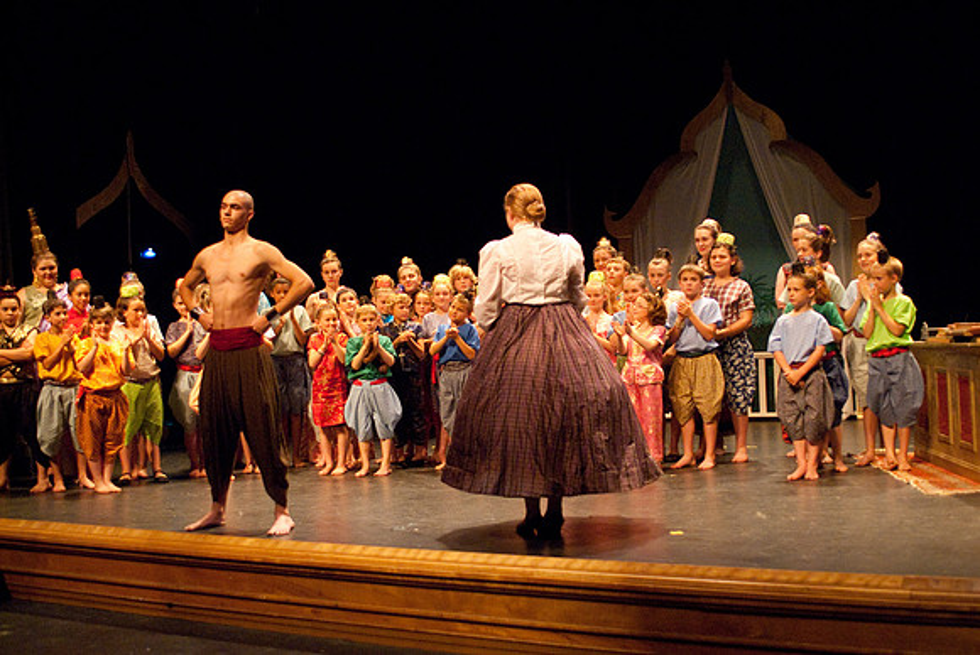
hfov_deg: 46.4
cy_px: 328
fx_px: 1144
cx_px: 490
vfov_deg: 32.0
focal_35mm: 42
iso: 1000
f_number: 2.8
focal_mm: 28
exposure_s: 1/100
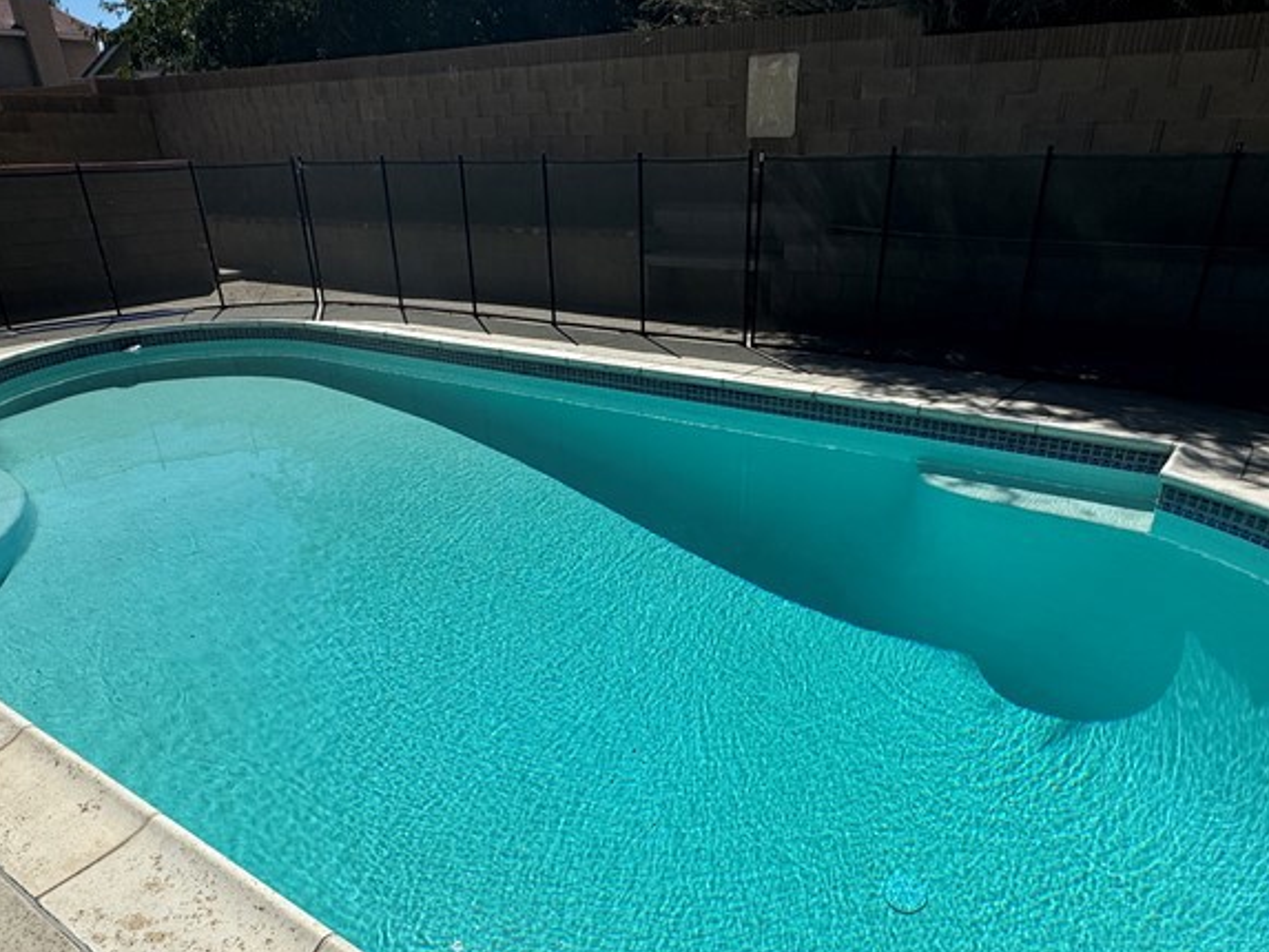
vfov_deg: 53.6
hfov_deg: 69.4
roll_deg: +1.5
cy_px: 649
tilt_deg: -28.6
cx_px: 633
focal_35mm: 25
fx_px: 917
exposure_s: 1/4630
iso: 40
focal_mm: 2.22
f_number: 2.2
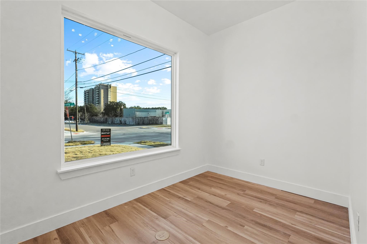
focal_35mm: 16
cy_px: 122
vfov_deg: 72.0
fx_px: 168
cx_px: 184
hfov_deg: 95.0
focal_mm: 11
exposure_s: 1/1250
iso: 3200
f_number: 5.6
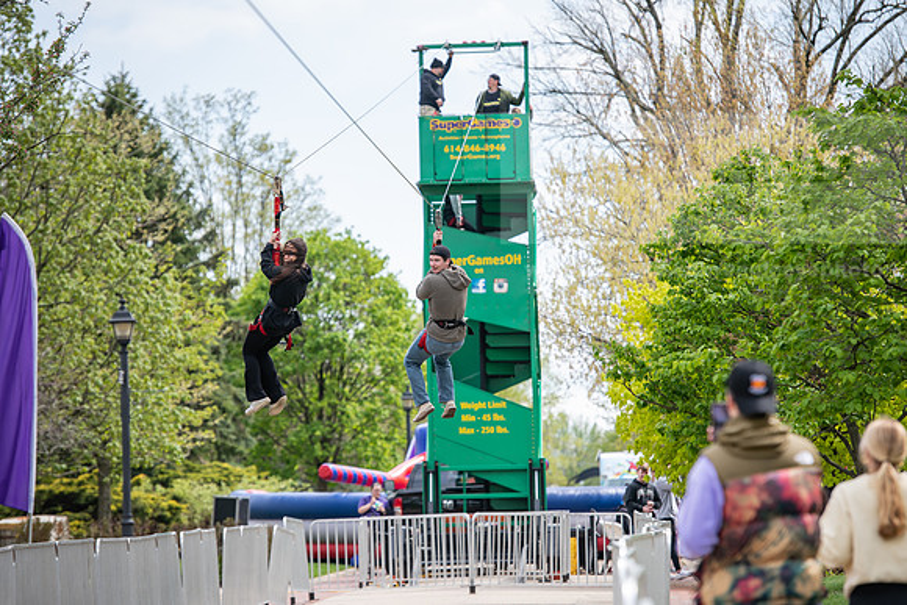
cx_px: 454
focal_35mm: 165
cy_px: 302
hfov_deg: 12.4
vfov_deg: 8.3
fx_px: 4158
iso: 160
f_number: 4
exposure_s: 1/640
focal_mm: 165
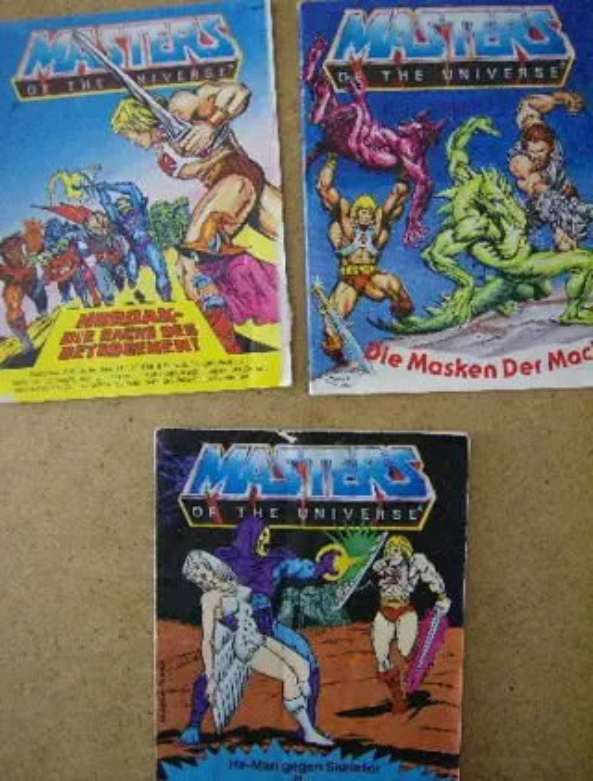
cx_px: 296
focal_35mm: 36
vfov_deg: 51.1
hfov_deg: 40.0
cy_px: 390
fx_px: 815
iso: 184
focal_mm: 6
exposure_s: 1/64
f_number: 2.8
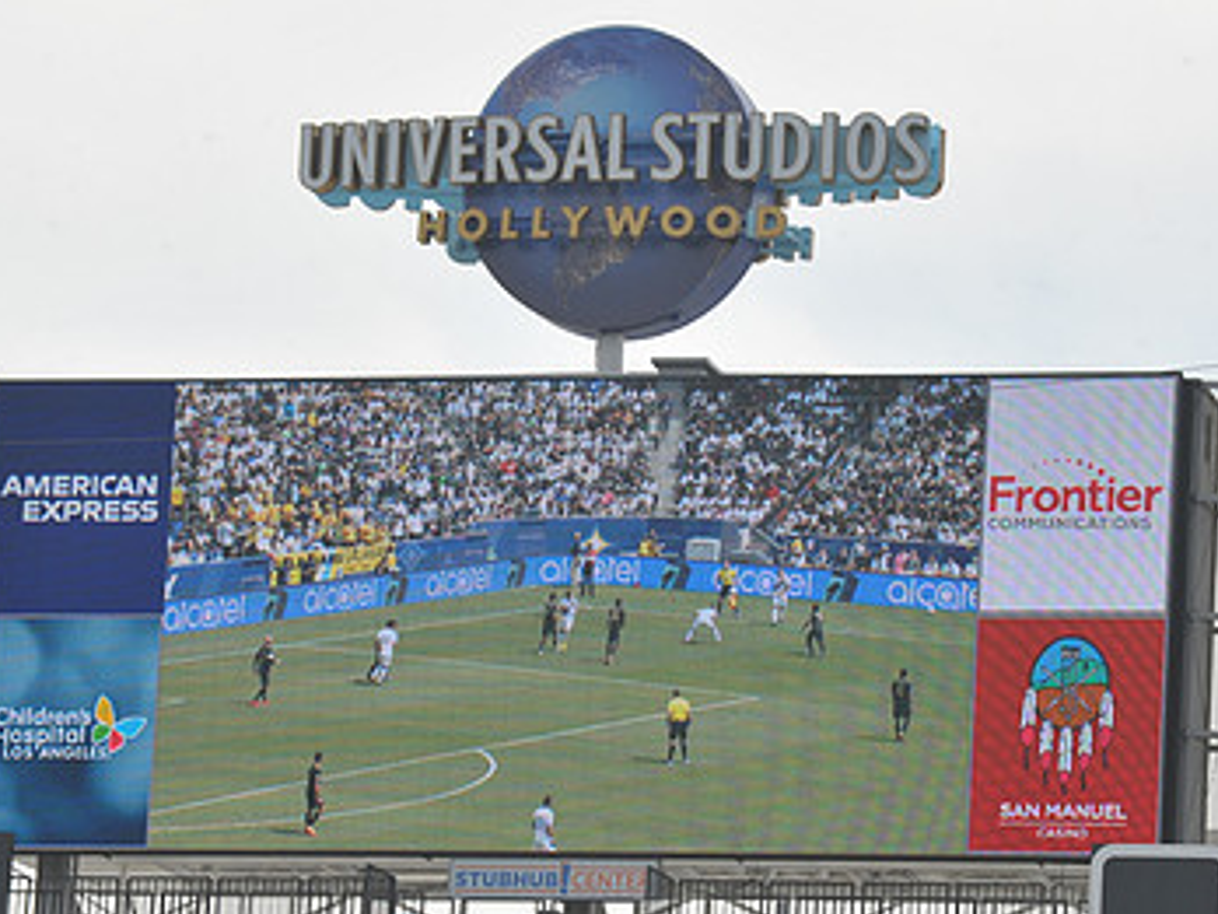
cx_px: 630
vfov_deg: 5.3
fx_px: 9852
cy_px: 532
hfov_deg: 7.1
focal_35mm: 280
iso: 320
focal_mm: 175
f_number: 13
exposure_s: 1/500
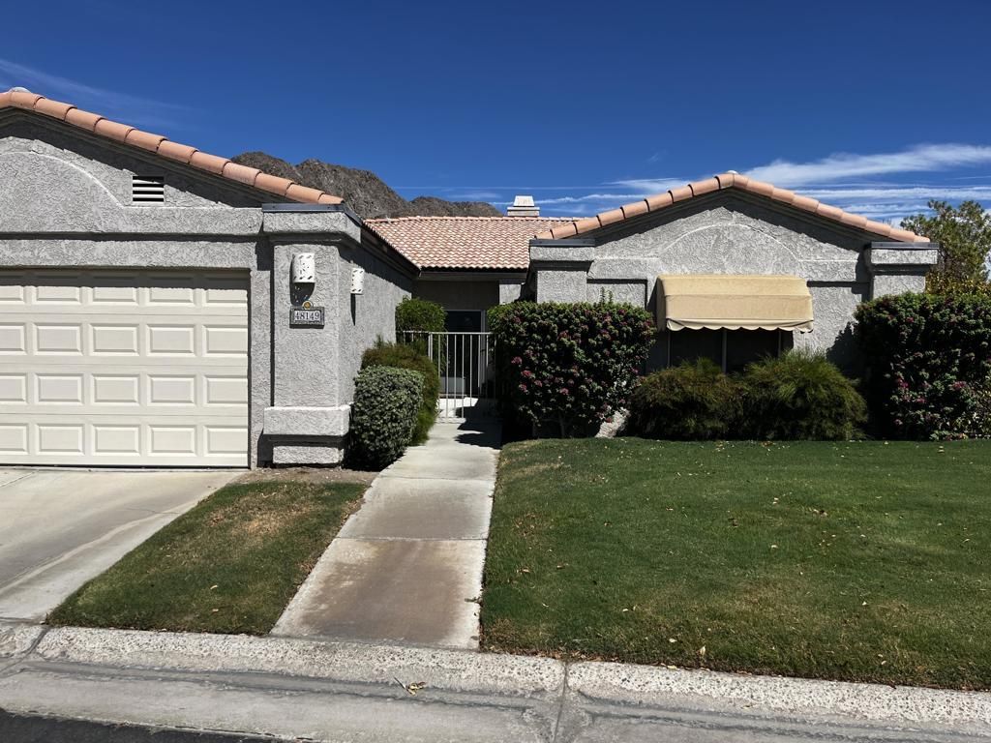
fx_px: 744
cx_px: 496
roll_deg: -0.2
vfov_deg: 53.1
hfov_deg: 67.3
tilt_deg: -4.4
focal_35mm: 26
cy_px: 372
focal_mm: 5.1
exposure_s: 1/5848
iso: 50
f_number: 1.6
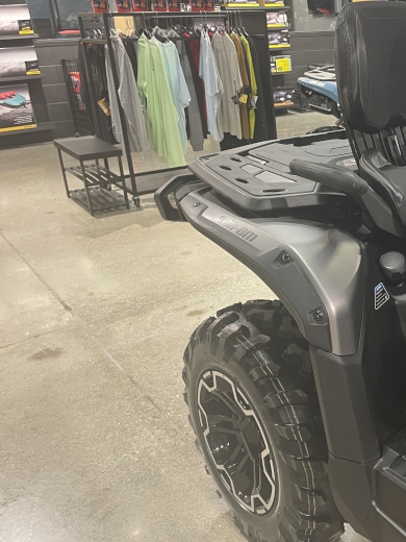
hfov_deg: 33.3
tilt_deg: -18.7
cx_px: 394
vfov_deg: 46.8
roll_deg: +1.0
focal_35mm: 40
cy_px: 256
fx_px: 626
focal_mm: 4.2
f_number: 1.6
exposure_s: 1/60
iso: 200
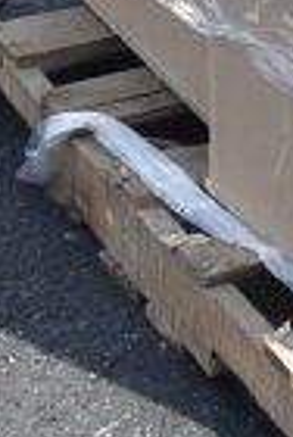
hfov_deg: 5.5
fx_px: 2967
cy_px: -695
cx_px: 720
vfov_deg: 7.7
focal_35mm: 244
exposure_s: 1/250
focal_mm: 25
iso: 200
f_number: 8
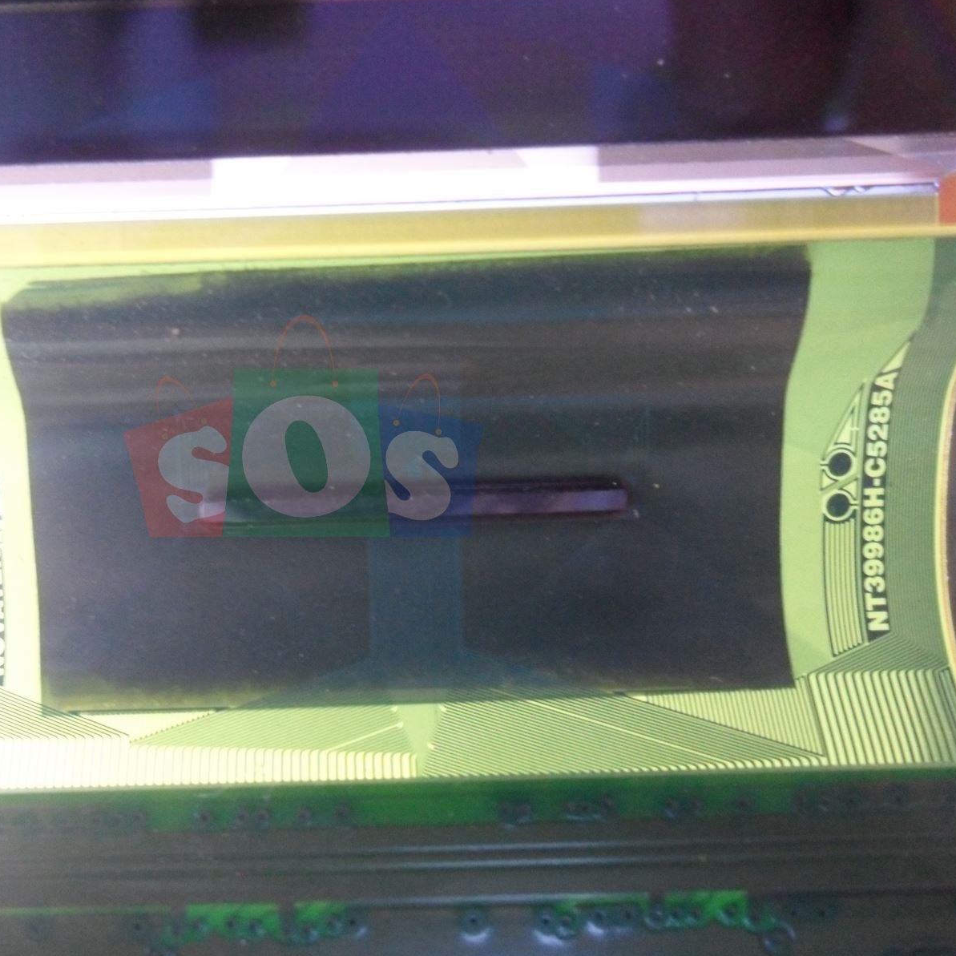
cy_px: 477
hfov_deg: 50.4
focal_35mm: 32
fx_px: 1000
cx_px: 338
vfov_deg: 51.1
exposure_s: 1/8
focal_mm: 4.9
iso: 400
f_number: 3.5
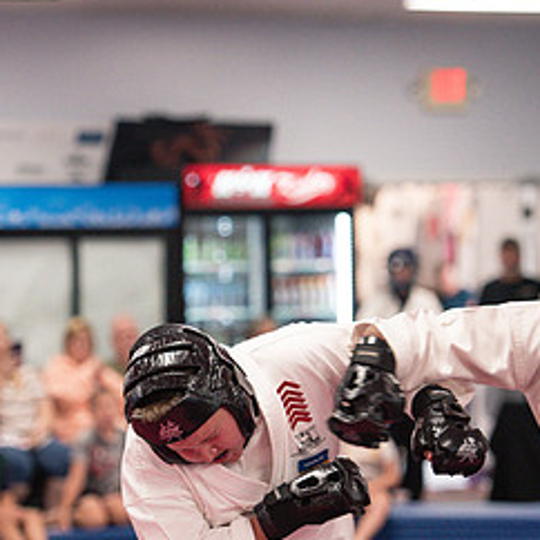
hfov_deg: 7.7
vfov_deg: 7.7
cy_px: 418
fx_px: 4024
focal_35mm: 228
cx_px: 230
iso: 1600
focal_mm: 112
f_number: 2.8
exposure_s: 1/400
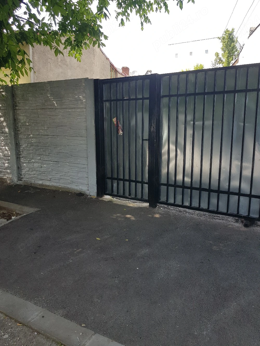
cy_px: 173
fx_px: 260
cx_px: 130
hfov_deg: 53.1
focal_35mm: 26
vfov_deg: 67.3
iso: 40
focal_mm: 4.2
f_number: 1.7
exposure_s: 1/588
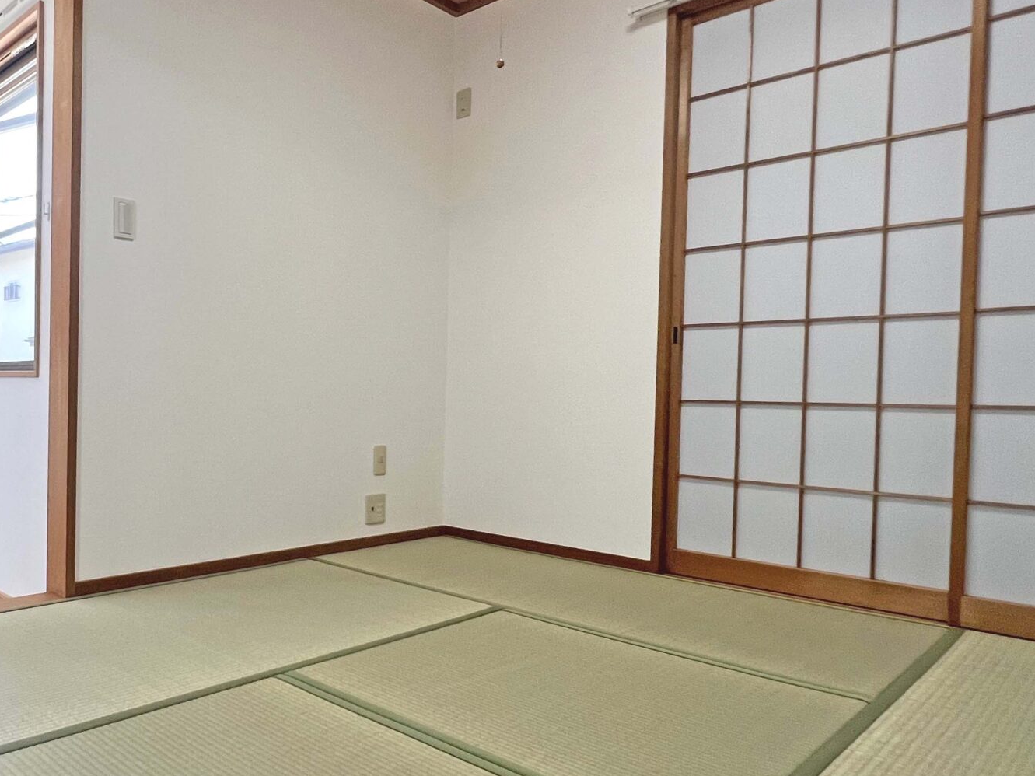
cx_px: 271
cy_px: 407
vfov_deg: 54.8
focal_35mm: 25
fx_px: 747
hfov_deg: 65.5
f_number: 1.8
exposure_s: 1/100
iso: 200
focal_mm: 1.57
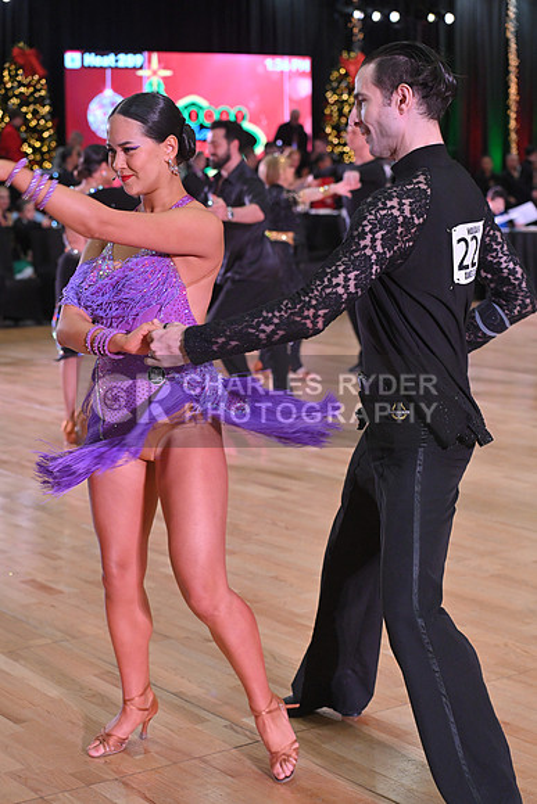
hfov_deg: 19.5
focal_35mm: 70
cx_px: 268
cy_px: 402
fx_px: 1565
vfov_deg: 28.8
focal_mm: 70
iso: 2500
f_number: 5
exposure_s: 1/320
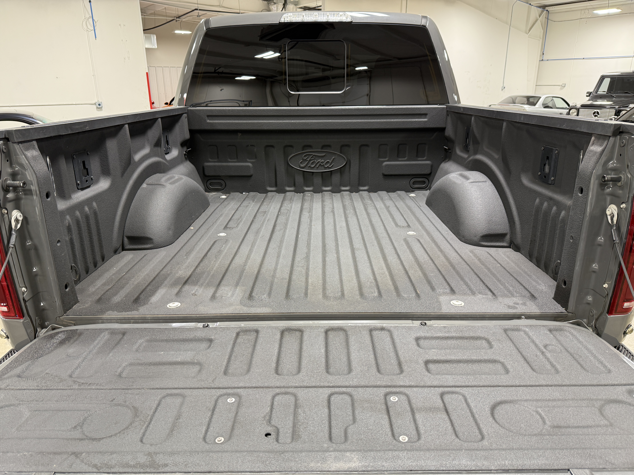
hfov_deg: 71.6
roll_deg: +0.7
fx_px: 440
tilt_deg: -18.1
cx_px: 317
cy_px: 238
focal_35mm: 24
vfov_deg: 56.8
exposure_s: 1/60
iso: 160
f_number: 1.78
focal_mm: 6.76
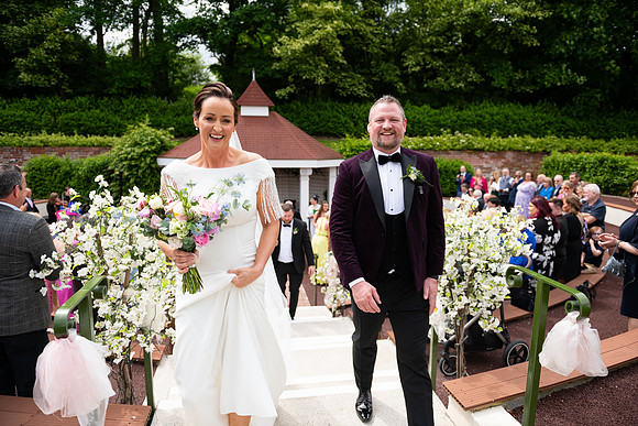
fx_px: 425
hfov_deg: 73.7
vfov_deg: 53.2
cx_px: 319
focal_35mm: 24
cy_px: 213
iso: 250
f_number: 3.5
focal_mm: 24
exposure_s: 1/2500
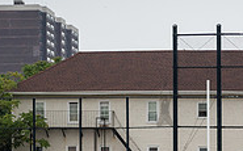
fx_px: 1309
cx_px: 156
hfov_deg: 10.6
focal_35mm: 198
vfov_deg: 6.5
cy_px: 253
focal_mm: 56
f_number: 4
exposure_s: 1/1250
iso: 250
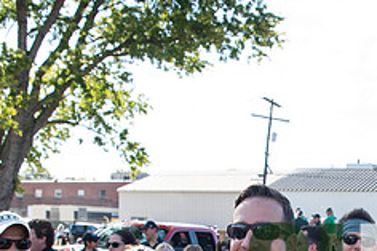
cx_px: 369
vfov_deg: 21.4
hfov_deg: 31.6
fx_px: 617
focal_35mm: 59
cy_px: 298
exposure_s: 1/500
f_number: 4.5
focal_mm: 24
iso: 250
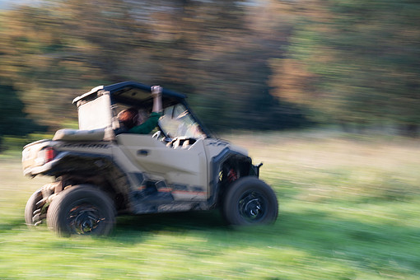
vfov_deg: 20.6
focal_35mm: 66
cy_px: 139
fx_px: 770
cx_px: 185
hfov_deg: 30.5
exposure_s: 1/8
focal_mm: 58
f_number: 11
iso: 125
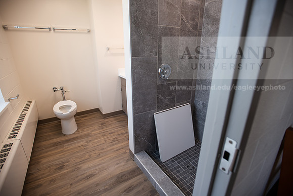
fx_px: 138
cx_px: 146
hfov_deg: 93.3
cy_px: 98
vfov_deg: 70.5
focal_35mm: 17
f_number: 3.5
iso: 400
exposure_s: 1/200
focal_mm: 17
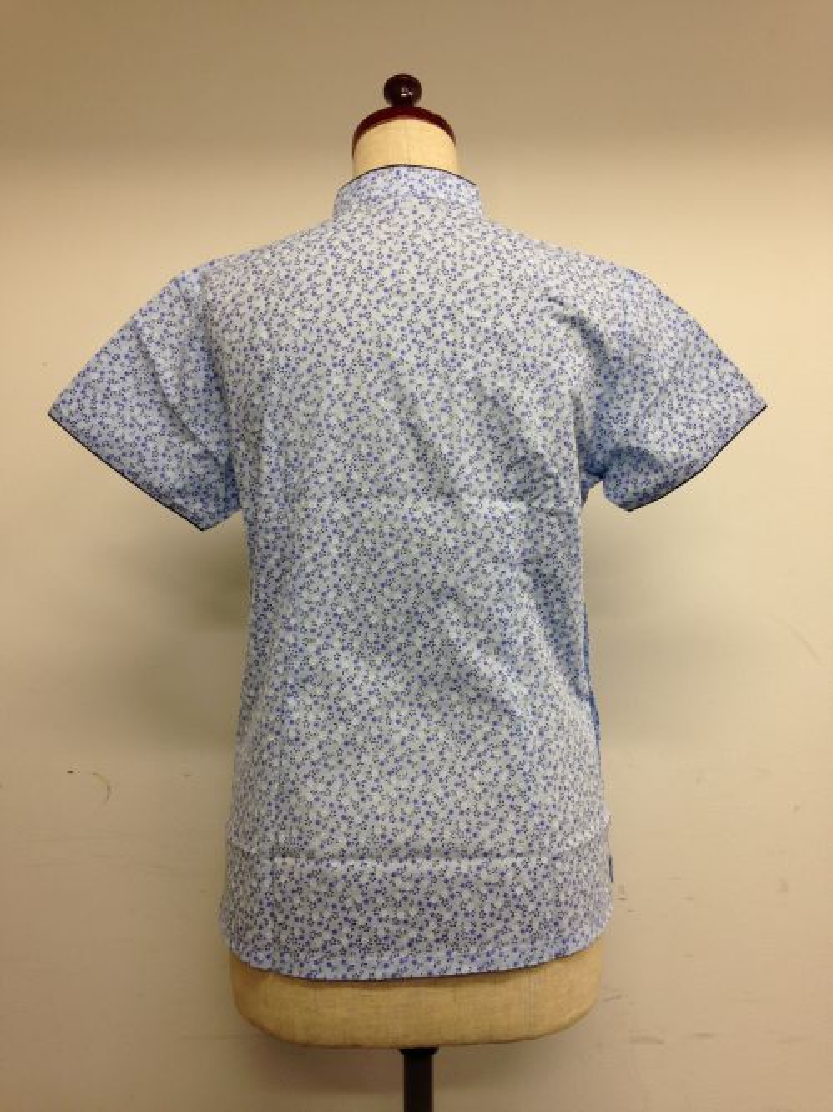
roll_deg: +1.2
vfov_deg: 55.4
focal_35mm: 33
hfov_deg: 42.9
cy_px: 556
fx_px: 1059
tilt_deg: +2.2
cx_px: 416
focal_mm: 4.12
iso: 50
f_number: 2.4
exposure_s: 1/25
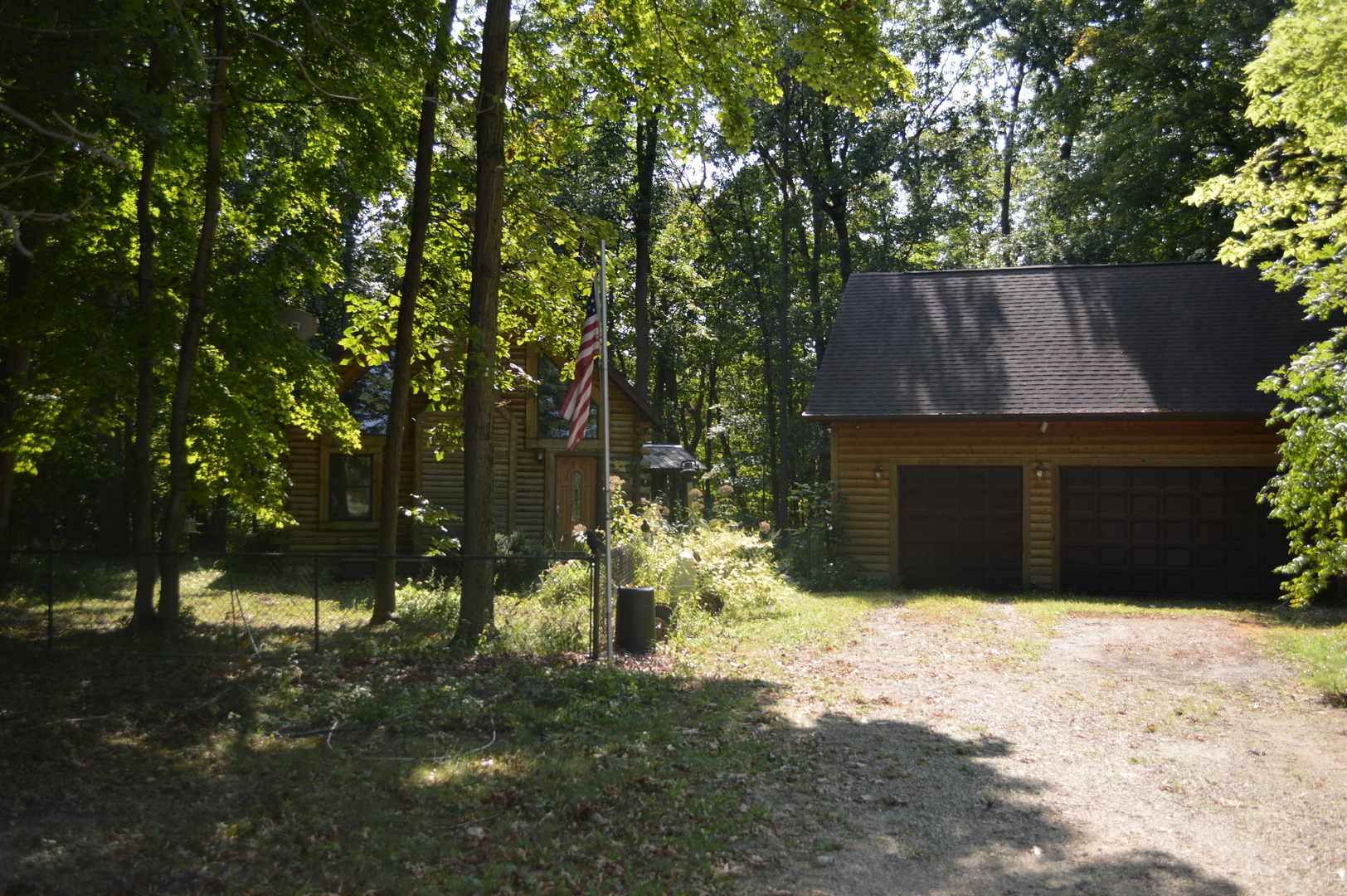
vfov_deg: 36.8
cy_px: 448
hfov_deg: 53.2
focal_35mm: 36
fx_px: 1346
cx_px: 674
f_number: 4
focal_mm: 24
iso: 100
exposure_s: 1/200
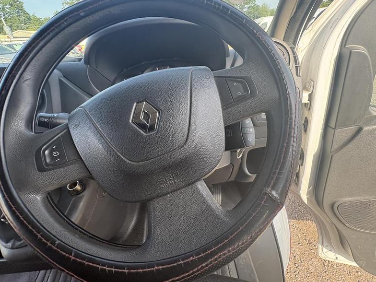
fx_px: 174
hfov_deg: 94.5
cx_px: 187
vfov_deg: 77.9
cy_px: 127
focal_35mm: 16
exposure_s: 1/141
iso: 80
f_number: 2.2
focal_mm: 2.22
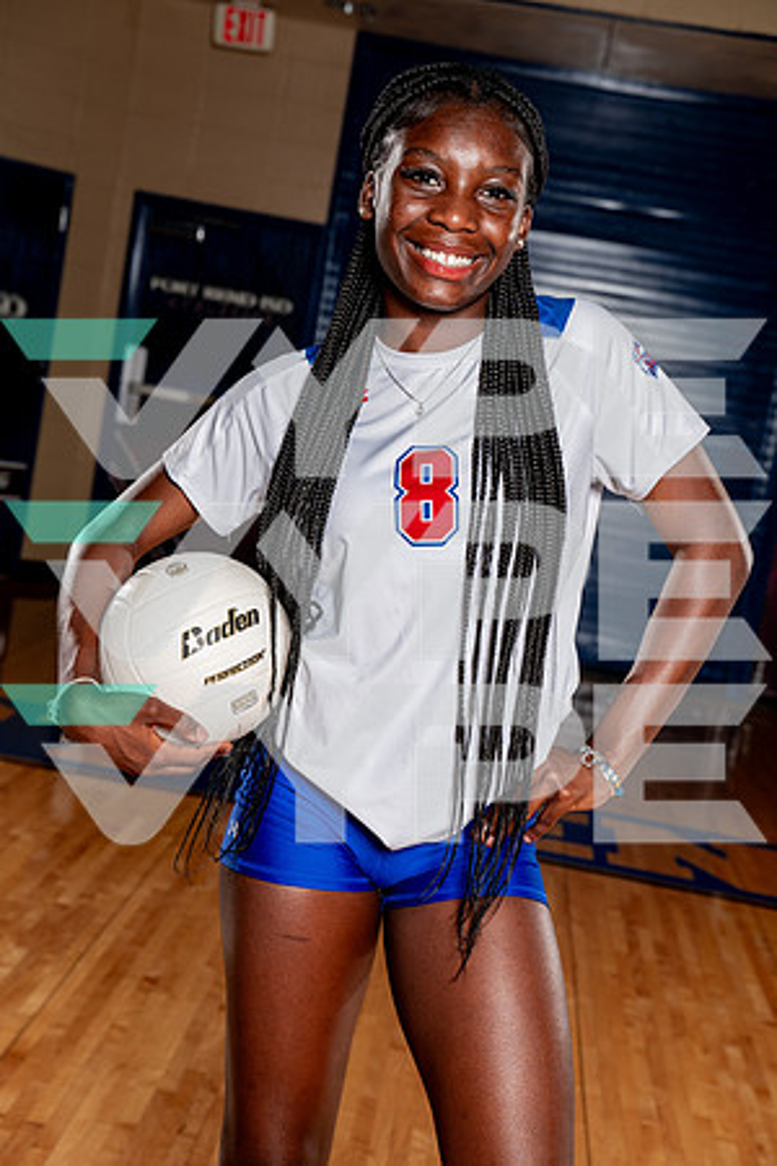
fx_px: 2007
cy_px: 583
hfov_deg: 21.9
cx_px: 388
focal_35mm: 62
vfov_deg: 32.4
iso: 200
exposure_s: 1/250
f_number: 5.6
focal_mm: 62
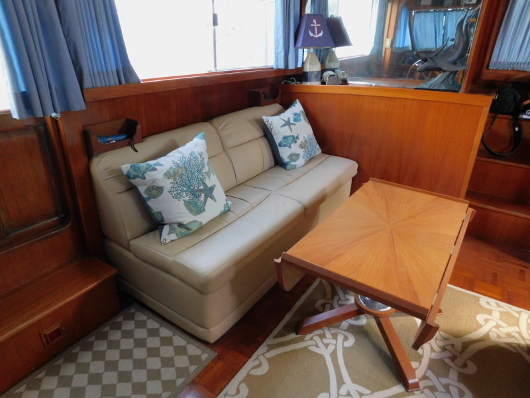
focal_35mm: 23
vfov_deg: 58.9
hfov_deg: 73.9
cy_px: 199
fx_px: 352
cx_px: 265
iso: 400
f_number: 3
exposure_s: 1/25
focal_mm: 4
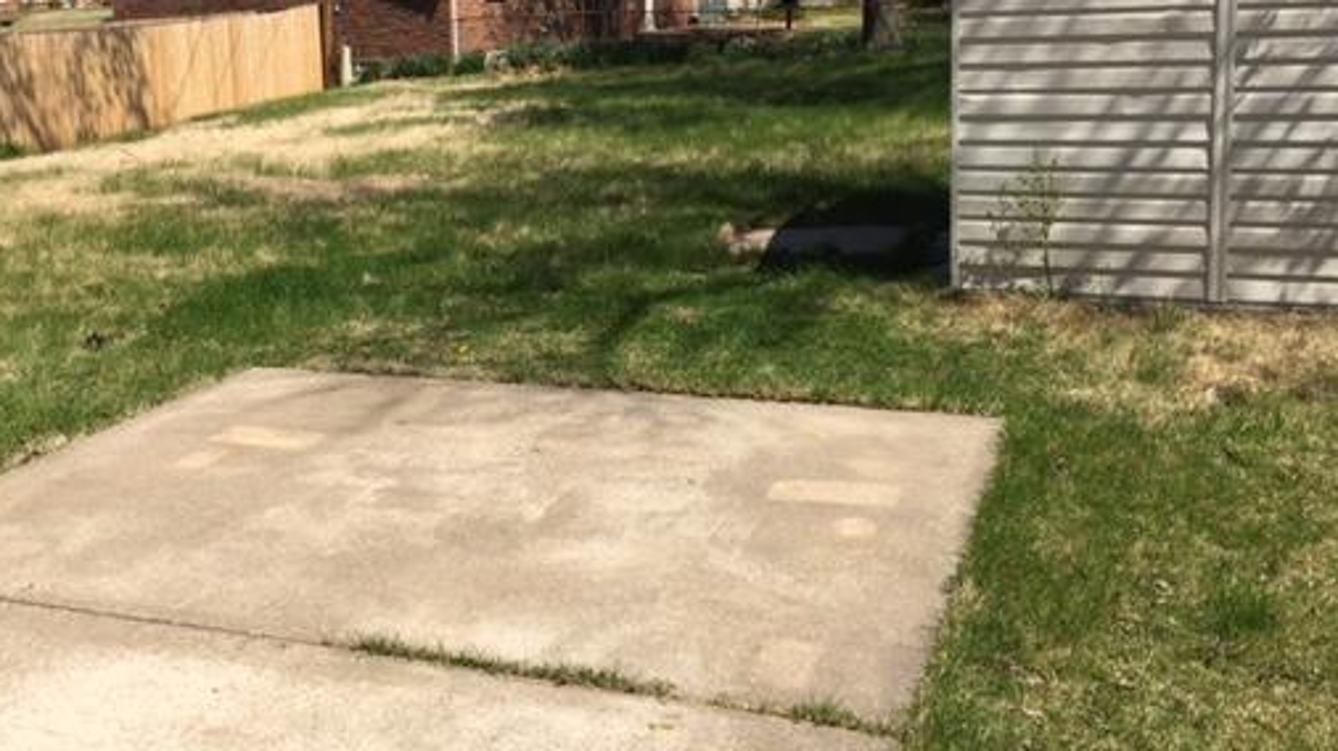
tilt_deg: -9.6
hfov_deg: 50.4
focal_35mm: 40
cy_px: 243
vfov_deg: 29.4
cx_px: 582
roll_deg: +0.5
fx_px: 1418
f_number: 2.2
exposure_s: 1/2326
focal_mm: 4.15
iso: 32
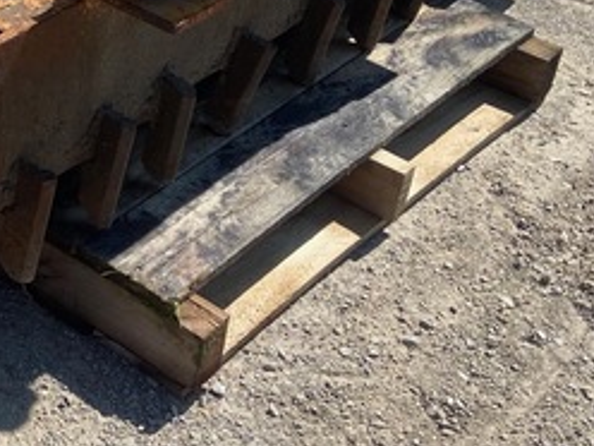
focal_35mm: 84
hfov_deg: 21.8
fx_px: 1441
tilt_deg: -33.5
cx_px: -91
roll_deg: -0.4
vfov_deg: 17.3
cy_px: 29
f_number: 1.8
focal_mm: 4.25
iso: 32
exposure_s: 1/2817
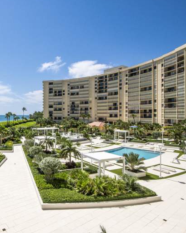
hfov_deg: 53.9
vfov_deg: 75.1
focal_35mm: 22
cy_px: 115
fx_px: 152
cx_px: 14
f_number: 11
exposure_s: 1/640
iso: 100
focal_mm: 10
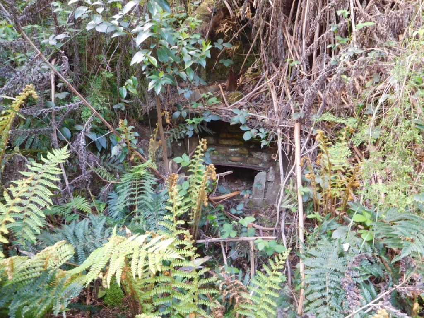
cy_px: 159
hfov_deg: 69.4
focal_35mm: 25
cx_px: 212
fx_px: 306
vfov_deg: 54.9
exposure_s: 1/30
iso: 250
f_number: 3.4
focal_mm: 4.5
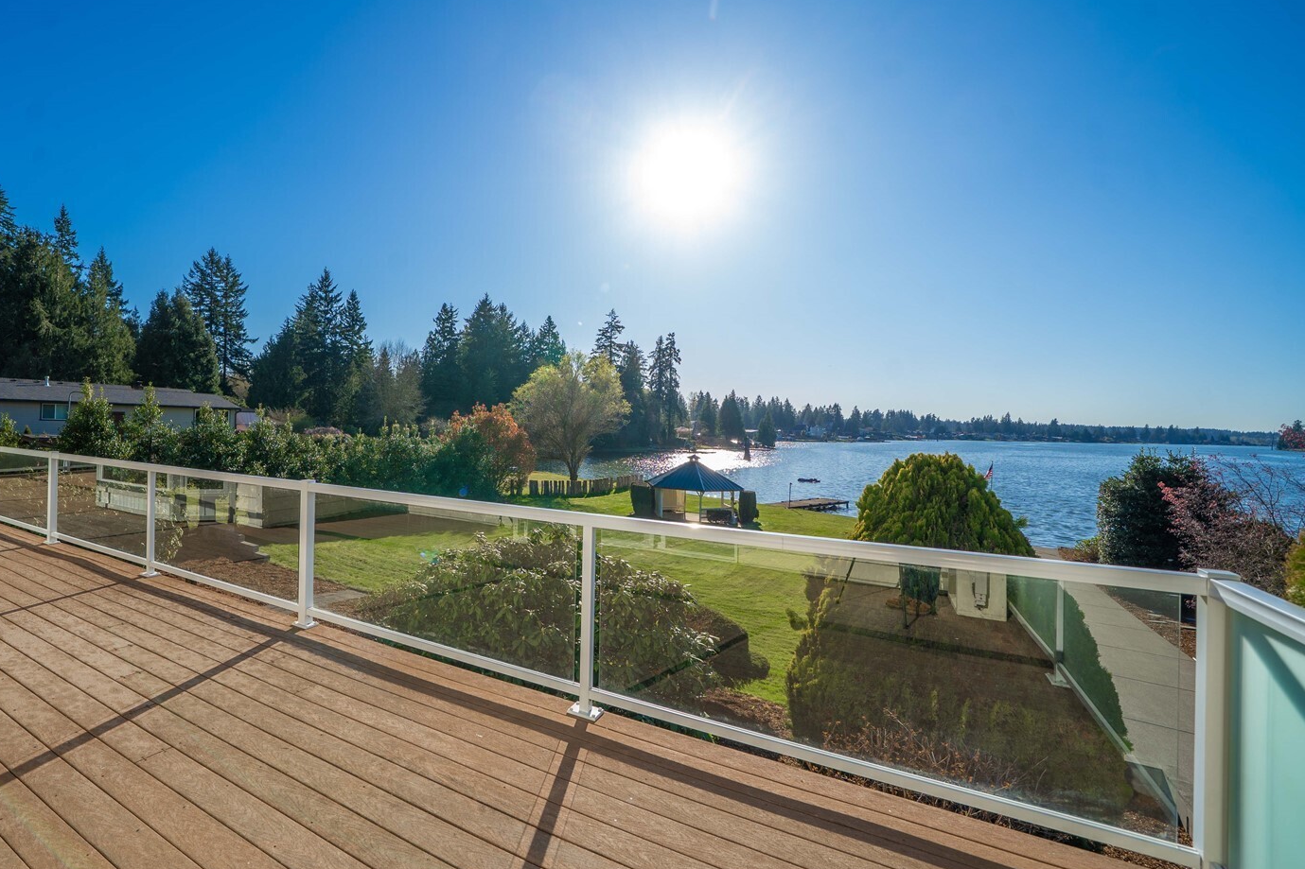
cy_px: 415
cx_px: 518
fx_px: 580
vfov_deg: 73.7
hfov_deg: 95.4
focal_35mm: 16
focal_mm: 13
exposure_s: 1/250
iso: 100
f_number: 6.7
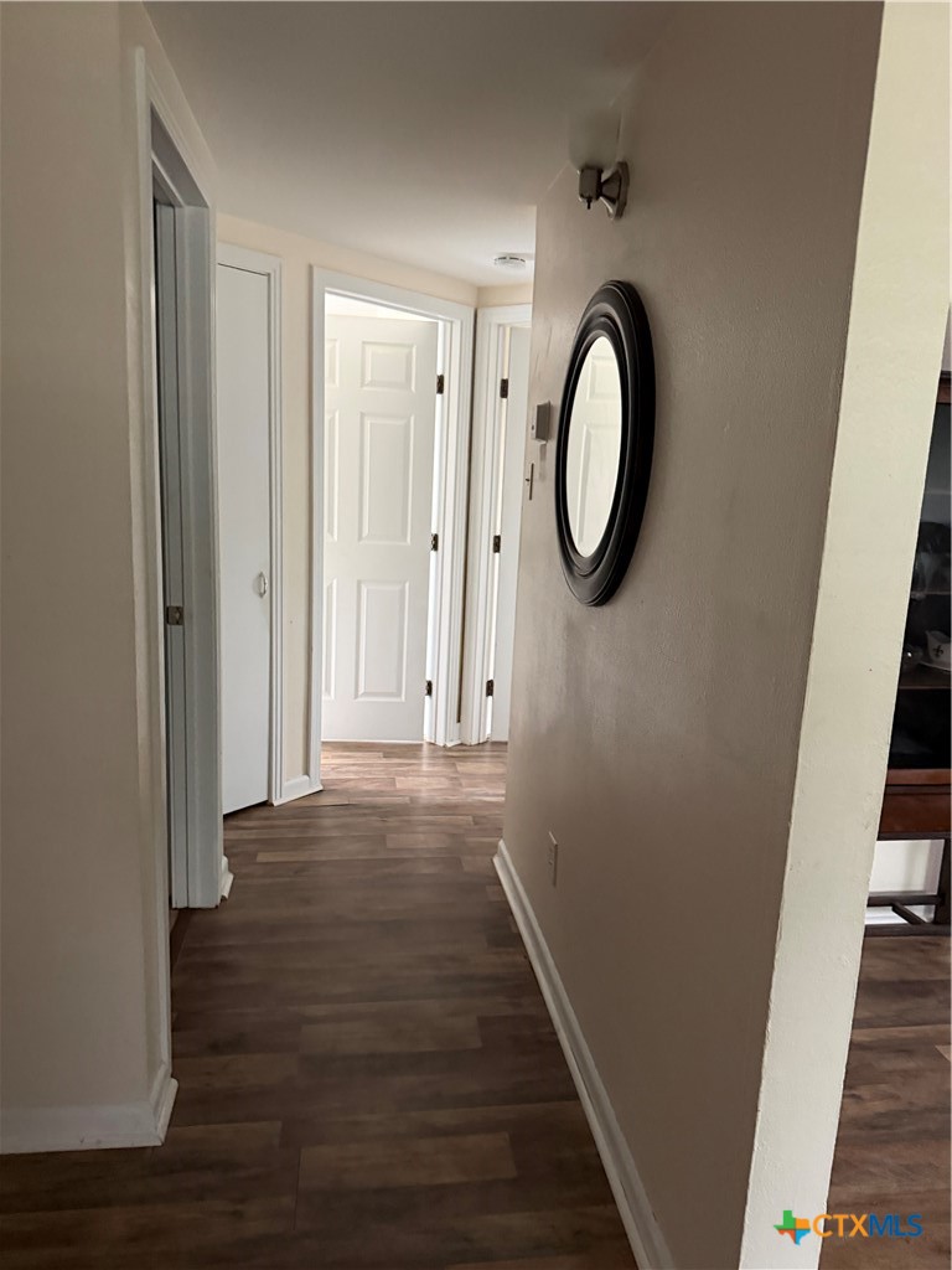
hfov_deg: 56.8
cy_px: 635
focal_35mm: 24
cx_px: 476
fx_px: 880
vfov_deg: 71.6
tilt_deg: -10.5
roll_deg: -2.8
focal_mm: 6.76
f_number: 1.78
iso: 800
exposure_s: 1/46
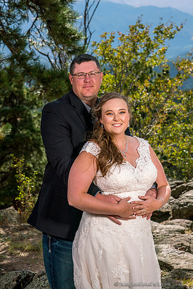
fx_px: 724
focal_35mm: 90
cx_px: 96
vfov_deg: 22.6
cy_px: 144
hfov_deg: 15.2
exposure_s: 1/2000
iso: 250
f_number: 5.6
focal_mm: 60
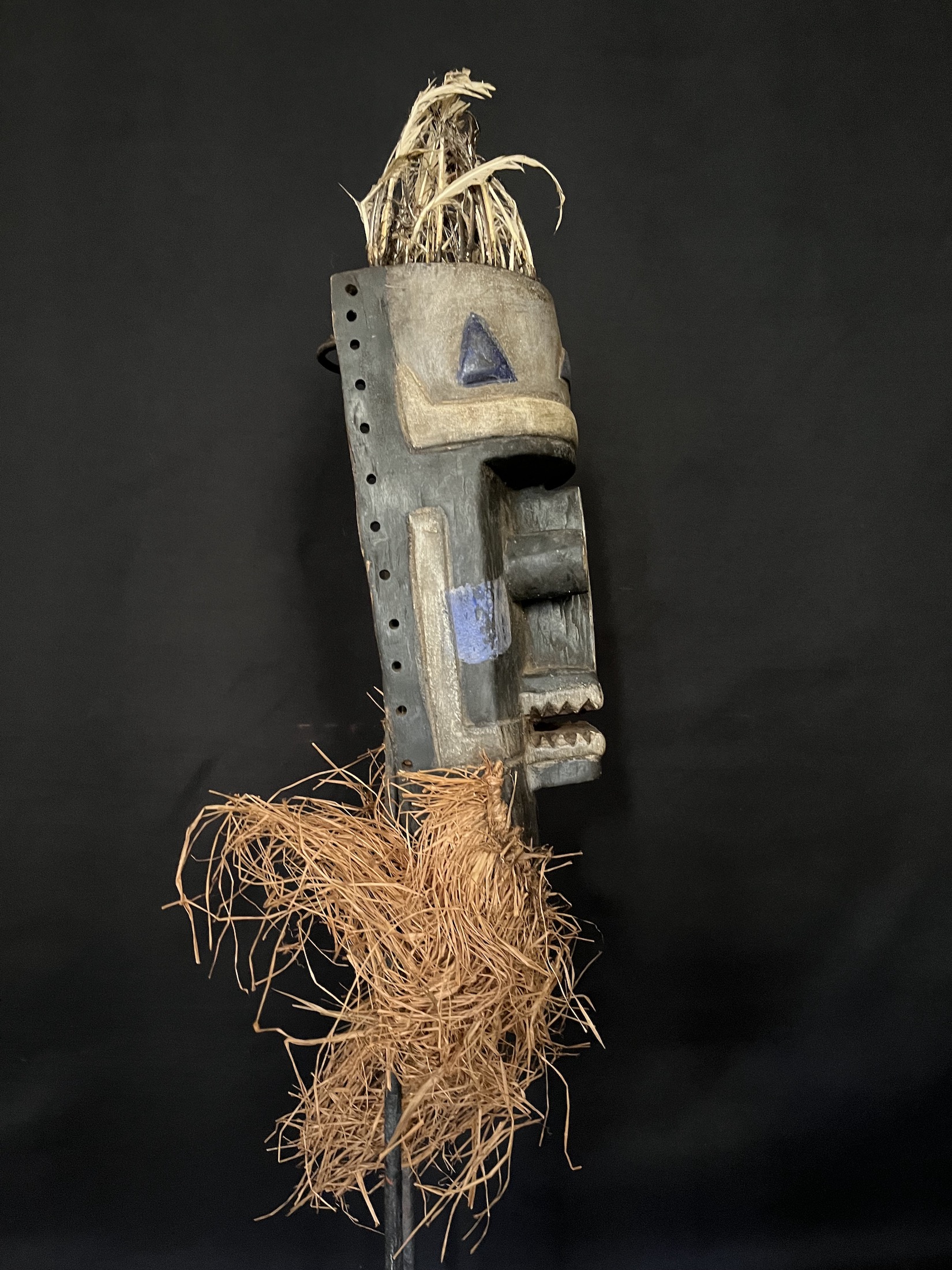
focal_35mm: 26
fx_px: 953
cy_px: 635
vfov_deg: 67.3
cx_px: 476
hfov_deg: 53.1
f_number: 1.6
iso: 640
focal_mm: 5.1
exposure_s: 1/38
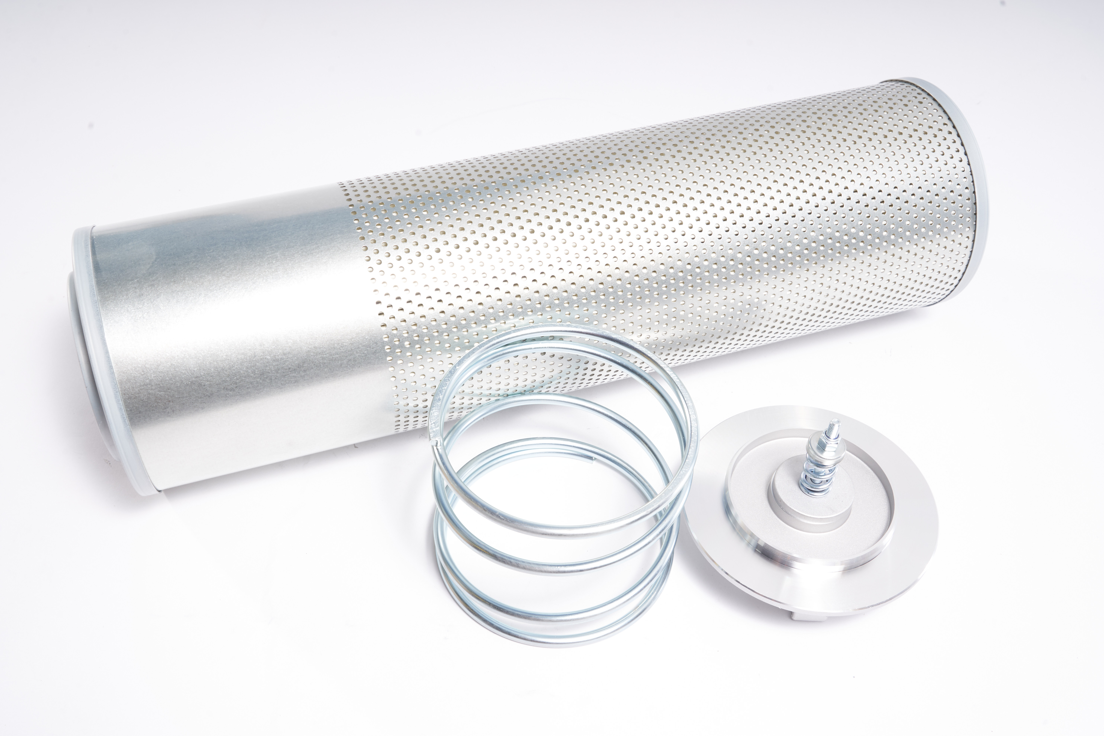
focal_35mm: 34
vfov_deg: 38.9
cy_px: 368
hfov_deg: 55.8
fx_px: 1043
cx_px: 552
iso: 200
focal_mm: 34
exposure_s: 1/125
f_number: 14
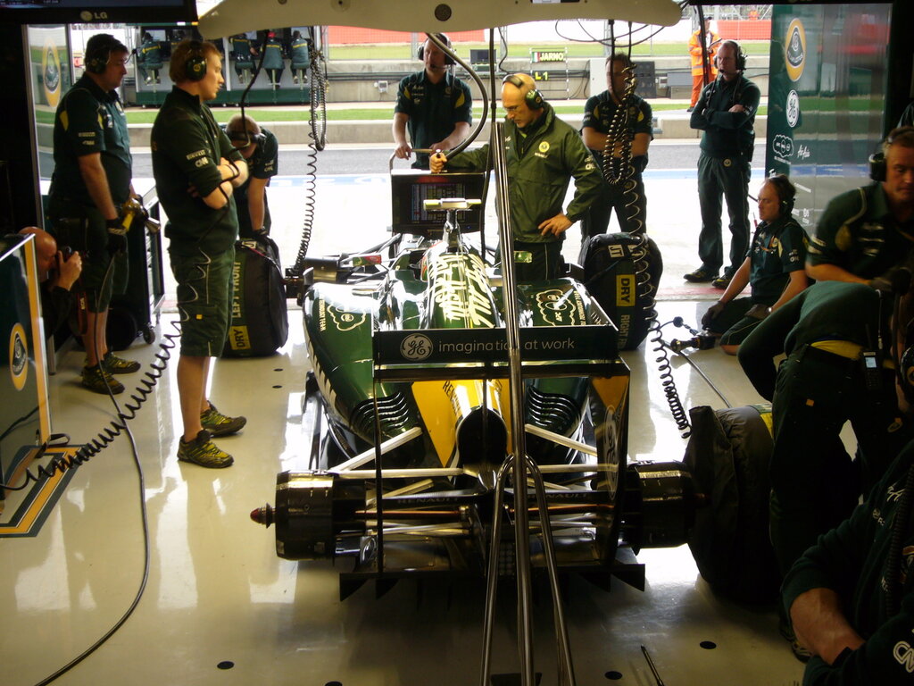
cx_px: 457
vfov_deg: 29.7
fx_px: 1294
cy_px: 343
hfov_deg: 38.9
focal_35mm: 49
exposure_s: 1/30
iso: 80
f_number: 3.6
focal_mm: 8.1
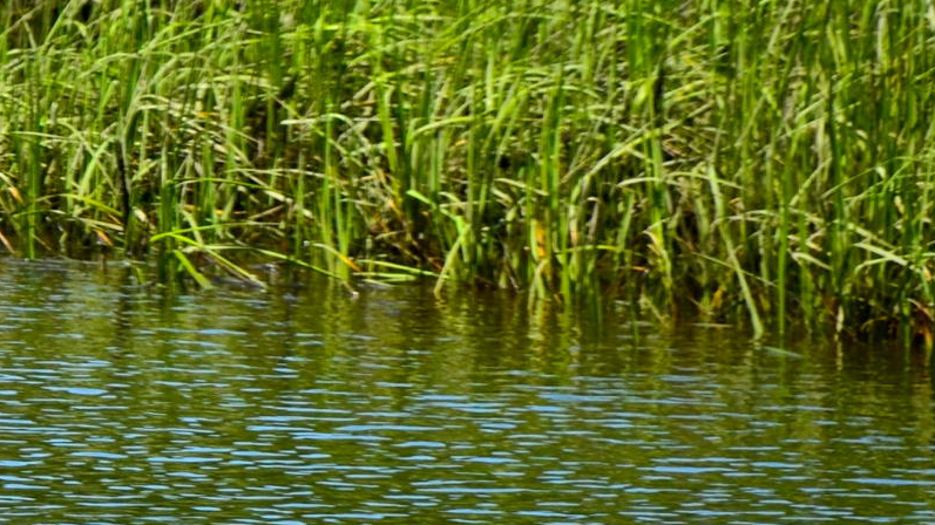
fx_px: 29275
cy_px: 45
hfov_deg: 1.8
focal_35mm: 1181
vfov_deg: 1.0
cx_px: -797
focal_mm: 200
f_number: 6.3
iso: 200
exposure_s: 1/640
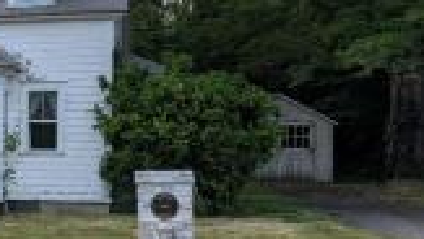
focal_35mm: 64
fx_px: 720
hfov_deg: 29.1
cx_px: -60
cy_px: 161
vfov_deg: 18.8
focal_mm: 6.9
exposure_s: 1/1111
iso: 33
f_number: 1.68
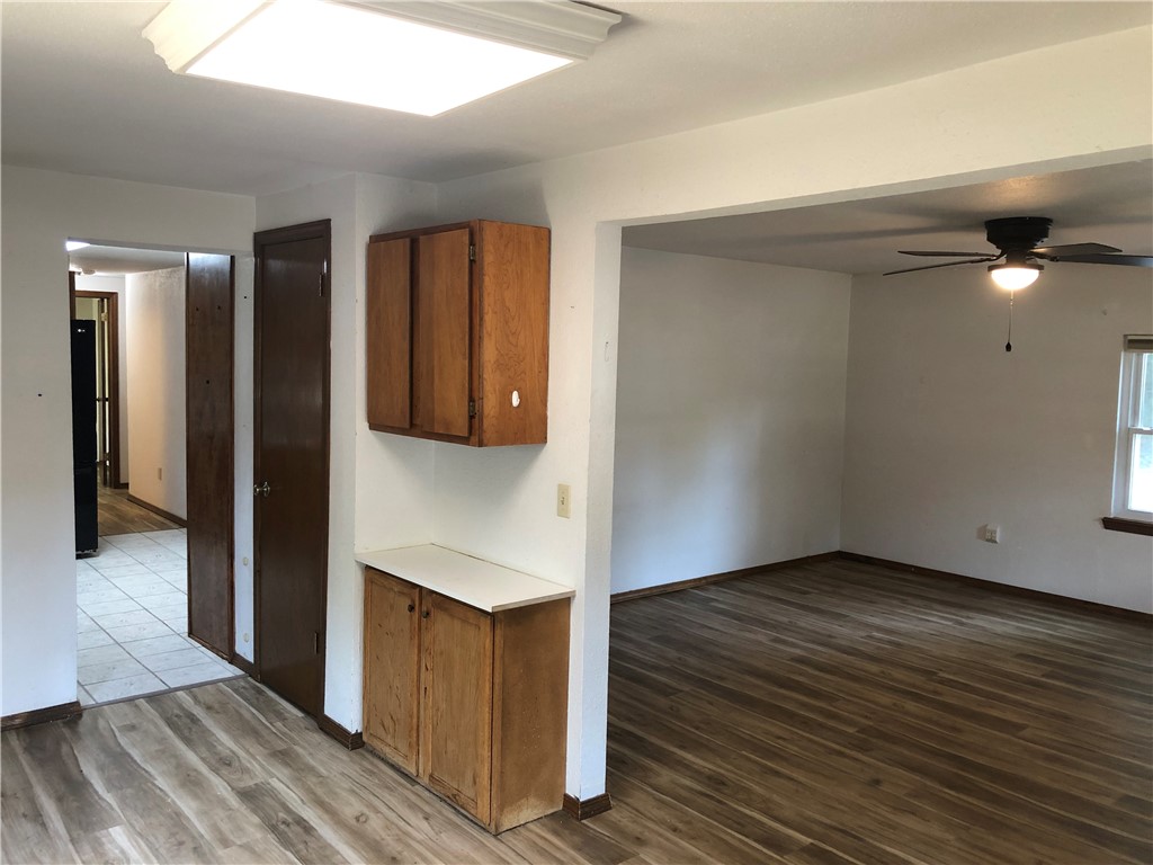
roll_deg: -1.2
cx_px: 576
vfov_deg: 49.7
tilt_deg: -4.7
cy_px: 432
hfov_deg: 63.4
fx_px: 933
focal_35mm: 28
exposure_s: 1/15
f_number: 1.8
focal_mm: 3.99
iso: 50
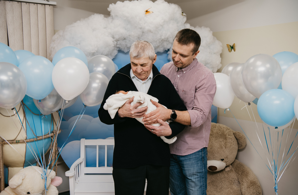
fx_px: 325
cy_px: 95
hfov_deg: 49.3
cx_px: 150
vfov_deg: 33.5
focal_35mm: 39
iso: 125
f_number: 4
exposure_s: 1/160
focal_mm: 38
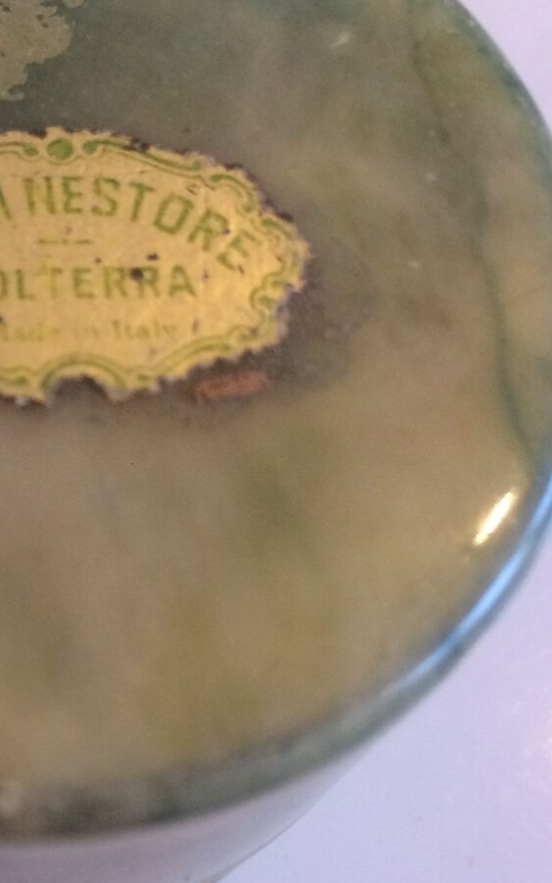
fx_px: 1348
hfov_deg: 22.2
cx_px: -14
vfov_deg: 36.3
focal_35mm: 56
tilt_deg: -65.1
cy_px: 472
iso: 160
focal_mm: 4.15
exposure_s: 1/33
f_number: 2.2
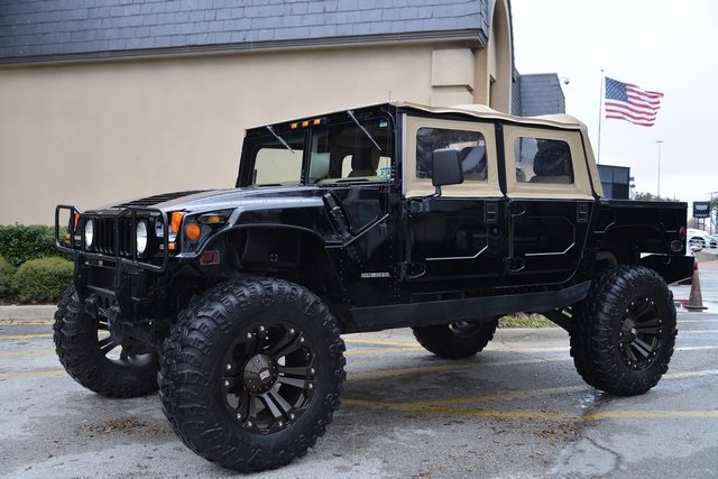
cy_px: 240
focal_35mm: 36
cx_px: 359
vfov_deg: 36.9
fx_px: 718
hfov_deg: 53.1
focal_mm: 36
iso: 500
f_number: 4
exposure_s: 1/400
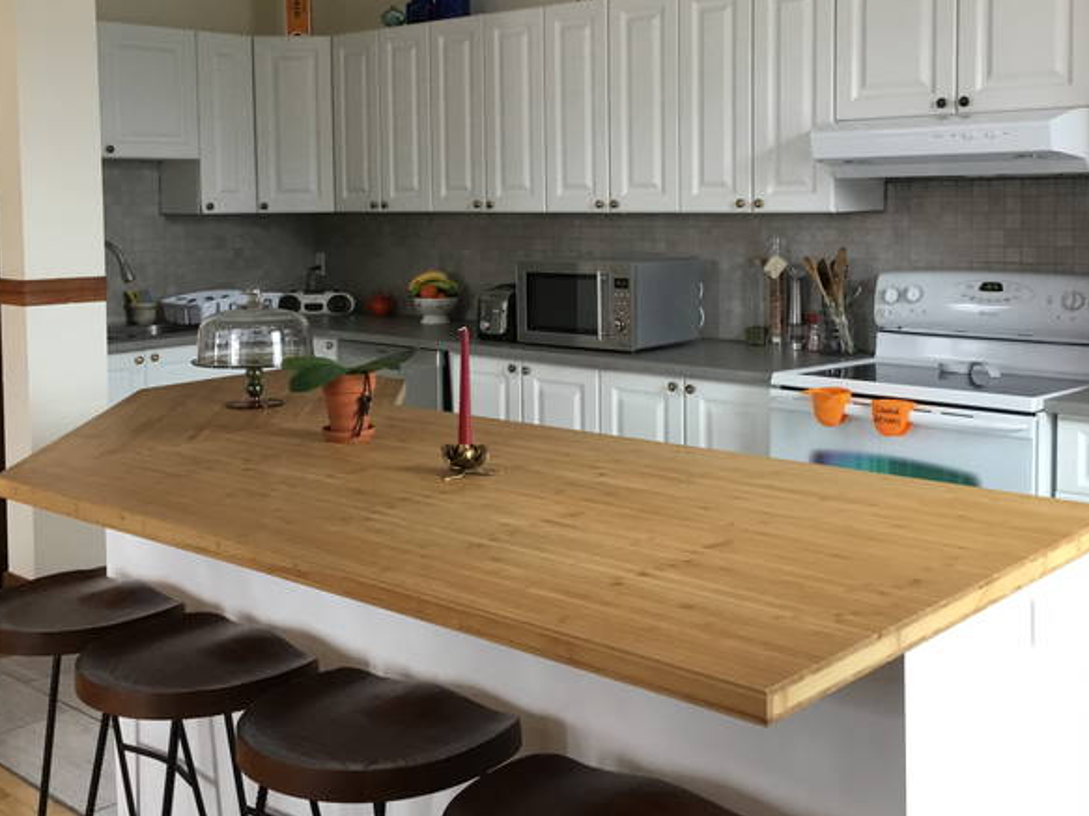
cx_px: 516
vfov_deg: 34.1
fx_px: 1321
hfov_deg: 44.8
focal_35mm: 42
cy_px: 280
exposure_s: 1/30
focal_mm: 3.3
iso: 80
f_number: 2.4
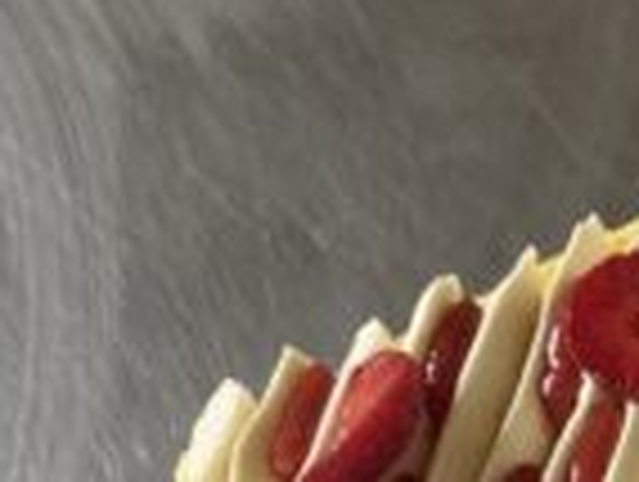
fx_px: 2256
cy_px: 820
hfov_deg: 15.0
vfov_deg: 11.4
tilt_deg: -56.1
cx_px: 943
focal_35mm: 122
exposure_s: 1/121
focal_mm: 4.25
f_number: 1.8
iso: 100
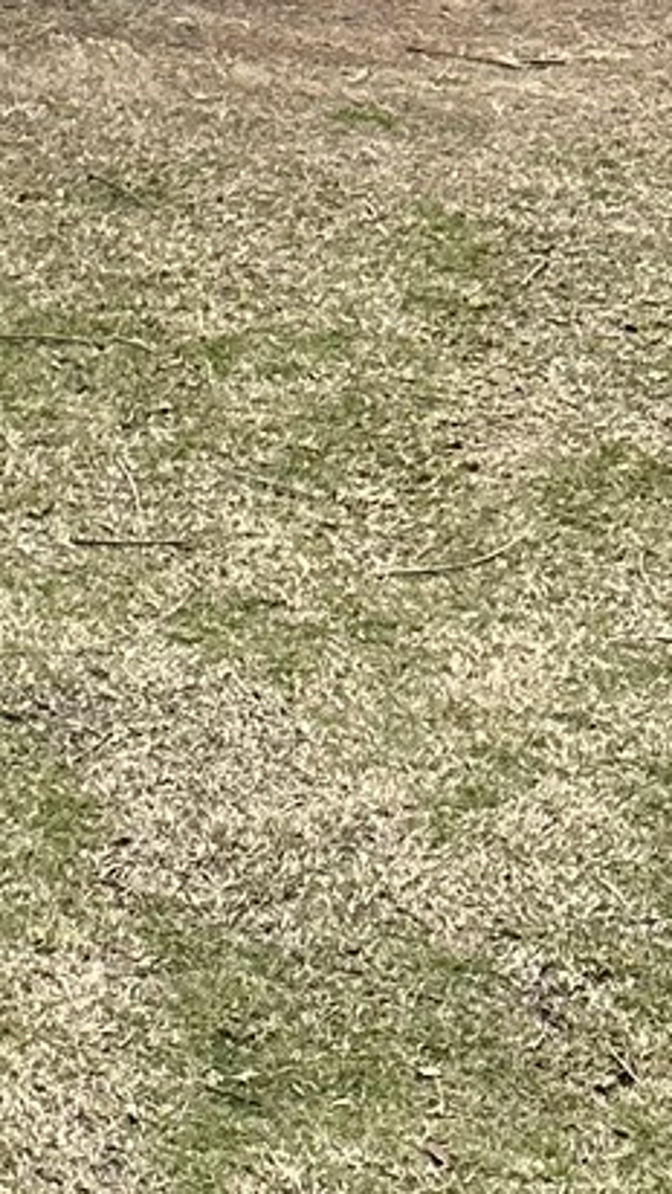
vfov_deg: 13.8
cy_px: -1327
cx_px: -1040
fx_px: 4020
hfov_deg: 8.6
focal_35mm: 127
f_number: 1.78
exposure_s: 1/1272
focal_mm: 6.86
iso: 80
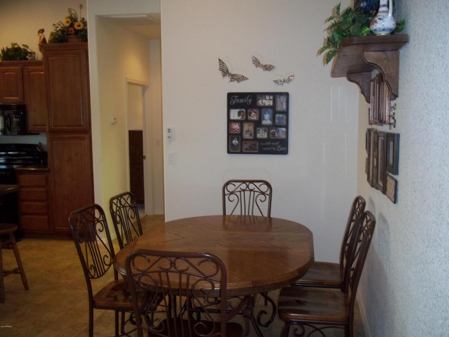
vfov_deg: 39.7
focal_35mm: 36
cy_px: 168
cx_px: 224
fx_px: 467
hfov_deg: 51.4
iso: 160
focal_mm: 6.5
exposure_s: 1/30
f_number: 3.1
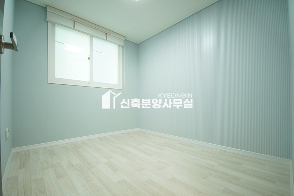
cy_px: 98
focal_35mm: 15
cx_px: 147
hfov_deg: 100.4
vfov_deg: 77.2
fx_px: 122
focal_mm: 10
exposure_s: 1/50
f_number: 4.5
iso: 800
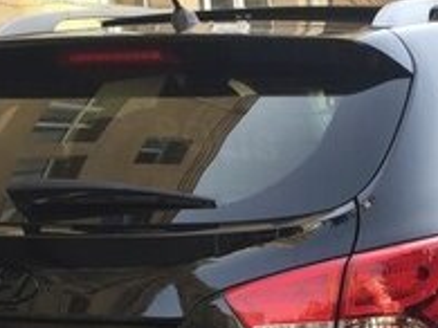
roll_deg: +1.3
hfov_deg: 19.3
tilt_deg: -14.8
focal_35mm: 98
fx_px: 1239
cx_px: 469
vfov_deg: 14.4
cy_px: 437
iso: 32
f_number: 2.2
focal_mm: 4.15
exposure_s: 1/169
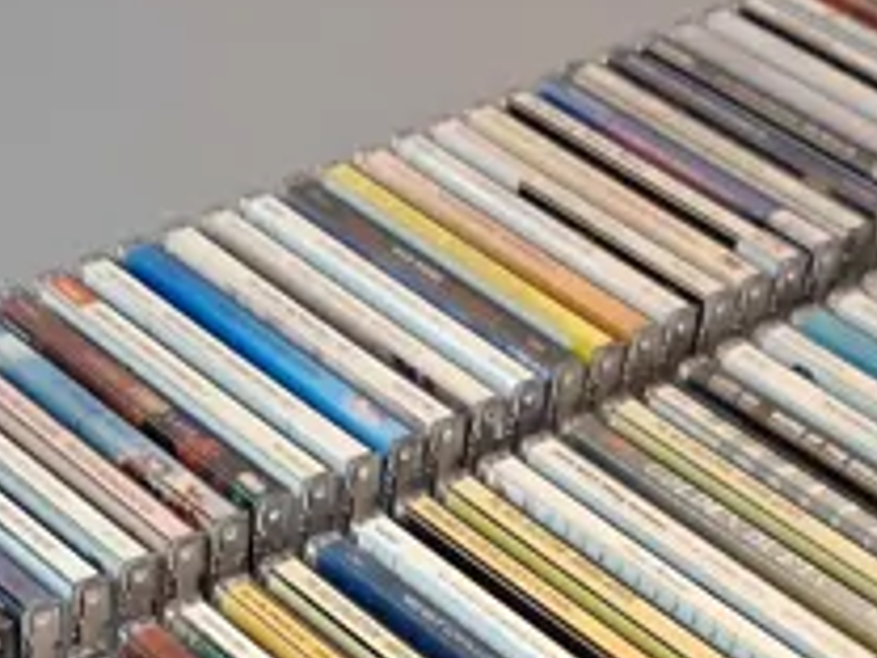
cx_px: 523
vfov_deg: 13.7
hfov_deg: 18.9
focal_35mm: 104
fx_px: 2635
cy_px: 869
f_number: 1.8
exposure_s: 1/50
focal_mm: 4
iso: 400
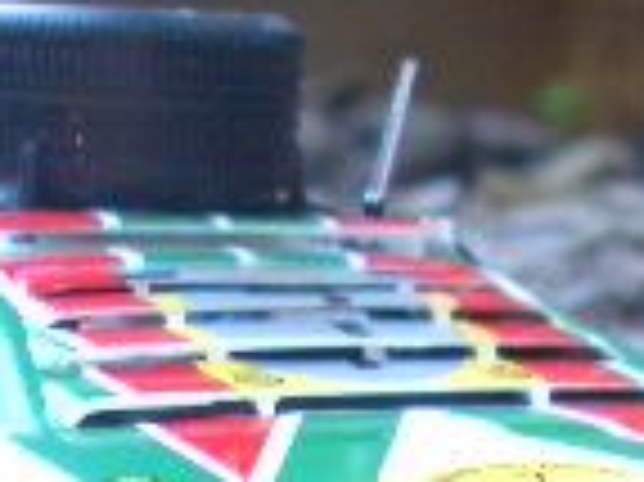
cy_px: 878
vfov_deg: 9.0
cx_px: 162
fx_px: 2918
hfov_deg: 12.6
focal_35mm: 157
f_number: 2.6
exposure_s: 1/40
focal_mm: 5.8
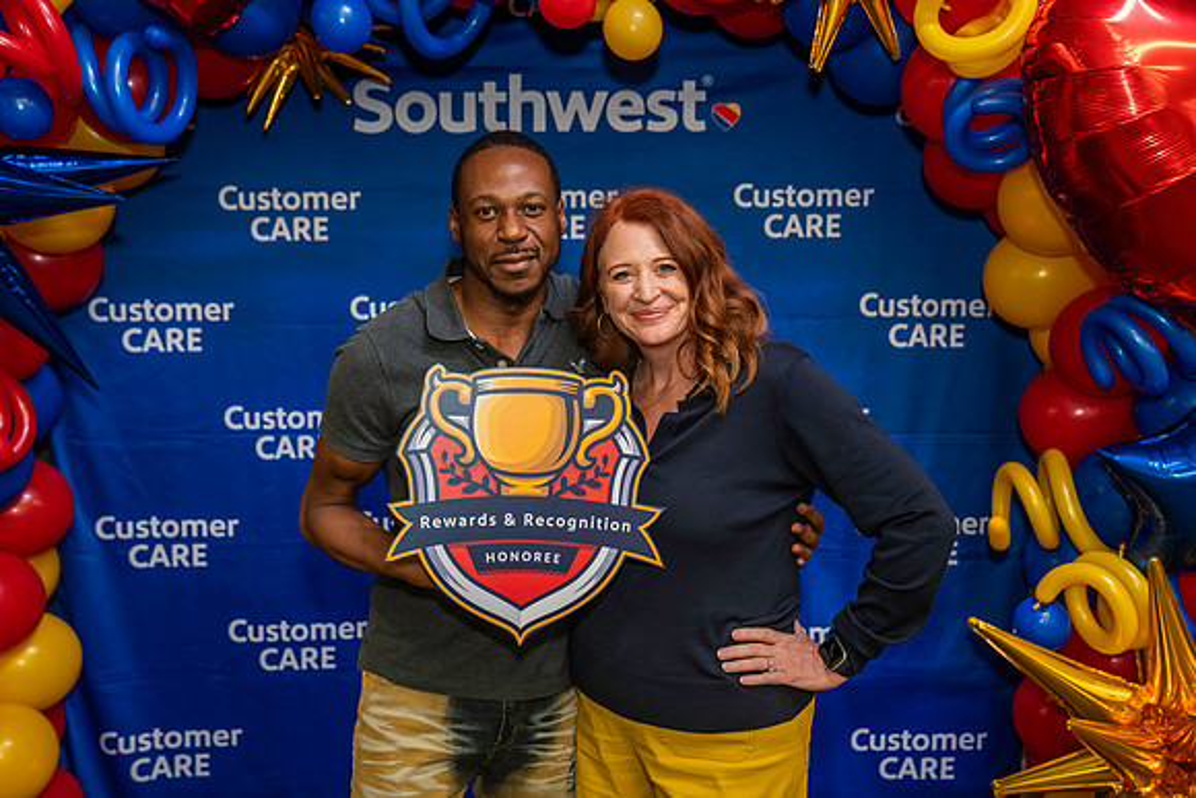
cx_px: 598
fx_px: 1372
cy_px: 399
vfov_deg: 32.4
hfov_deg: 47.1
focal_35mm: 41
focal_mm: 40
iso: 1250
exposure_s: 1/160
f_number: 4
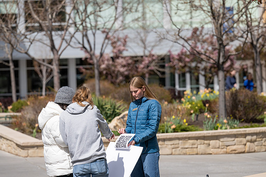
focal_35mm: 211
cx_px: 133
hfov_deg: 9.8
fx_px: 1558
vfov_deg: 6.5
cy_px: 88
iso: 250
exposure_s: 1/2000
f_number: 5.6
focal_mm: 200
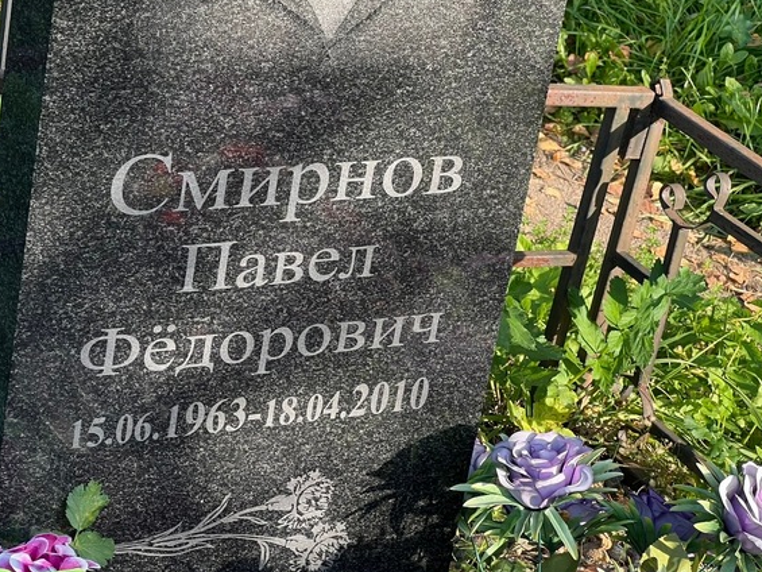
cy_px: 219
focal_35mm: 109
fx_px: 2400
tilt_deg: -25.5
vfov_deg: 13.6
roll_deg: -10.4
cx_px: 283
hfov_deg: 18.0
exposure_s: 1/121
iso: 40
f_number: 2.8
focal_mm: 9
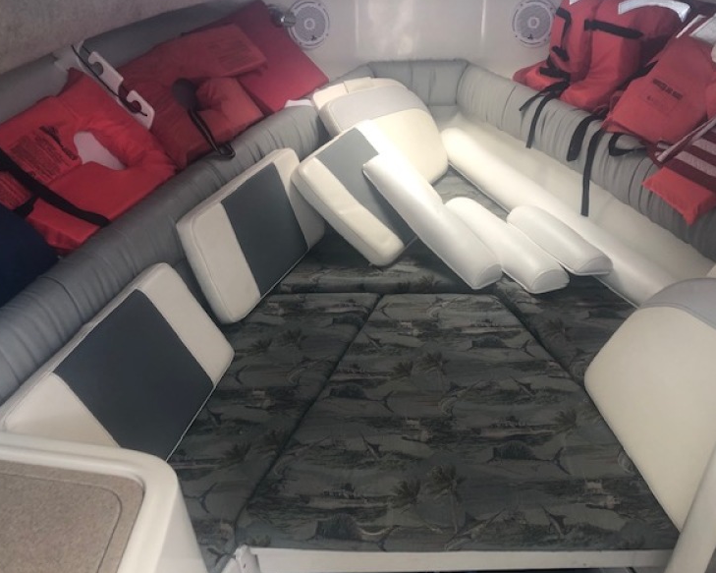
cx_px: 378
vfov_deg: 48.5
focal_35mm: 30
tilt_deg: -29.7
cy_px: 288
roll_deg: +2.4
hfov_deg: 58.7
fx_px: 636
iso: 25
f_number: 1.8
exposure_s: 1/40
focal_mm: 3.99
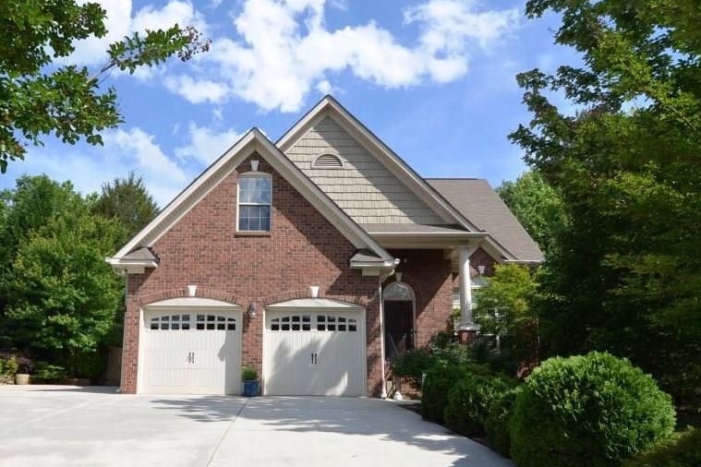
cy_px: 245
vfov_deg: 58.2
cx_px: 373
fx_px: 420
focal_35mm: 22
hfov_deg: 79.6
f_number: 8
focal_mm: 13
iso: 160
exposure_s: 1/250
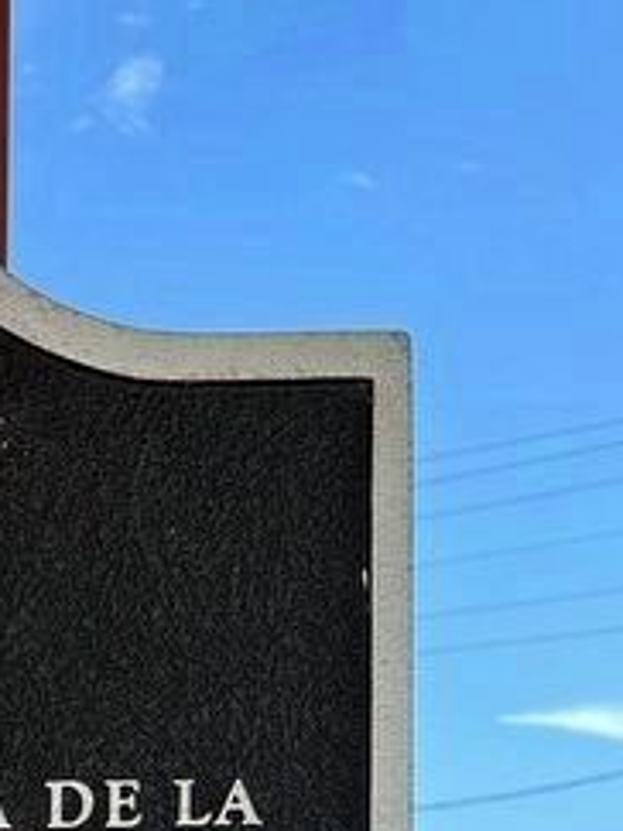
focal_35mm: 79
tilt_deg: -1.6
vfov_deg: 20.4
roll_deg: -0.2
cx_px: -318
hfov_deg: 16.9
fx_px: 1897
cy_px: 1313
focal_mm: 6.86
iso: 80
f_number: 1.78
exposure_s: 1/506
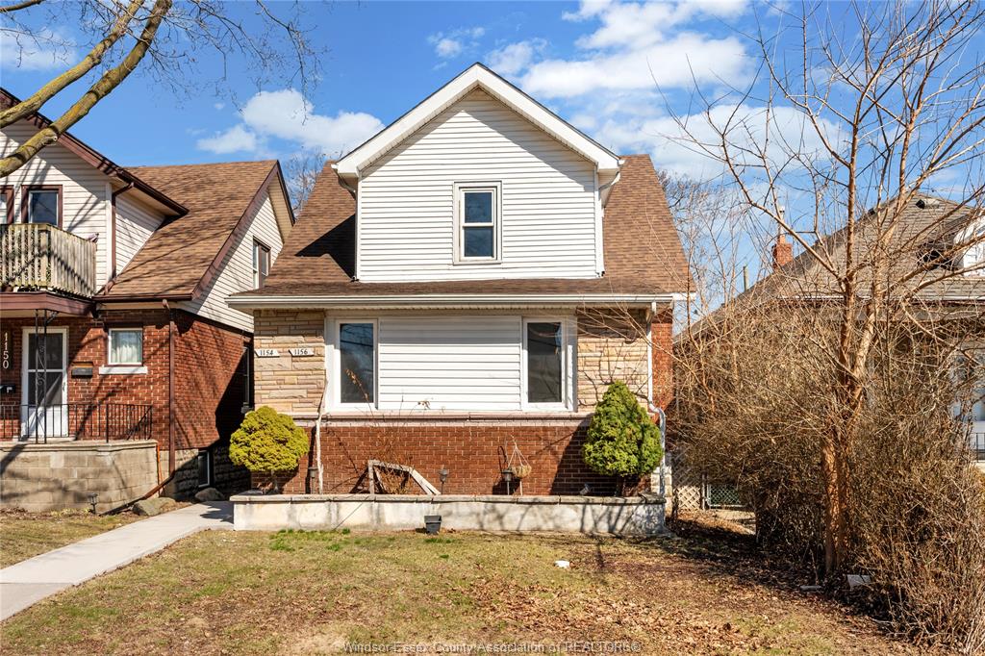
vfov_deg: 43.6
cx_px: 492
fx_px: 821
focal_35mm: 30
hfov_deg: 61.9
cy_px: 328
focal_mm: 30
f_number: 8
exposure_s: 1/800
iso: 320
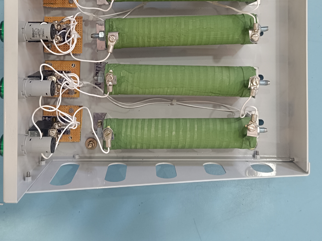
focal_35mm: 43
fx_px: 400
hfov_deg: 43.8
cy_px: 37
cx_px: 147
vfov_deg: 32.4
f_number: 1.88
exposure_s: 1/50.1
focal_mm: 5.59
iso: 454
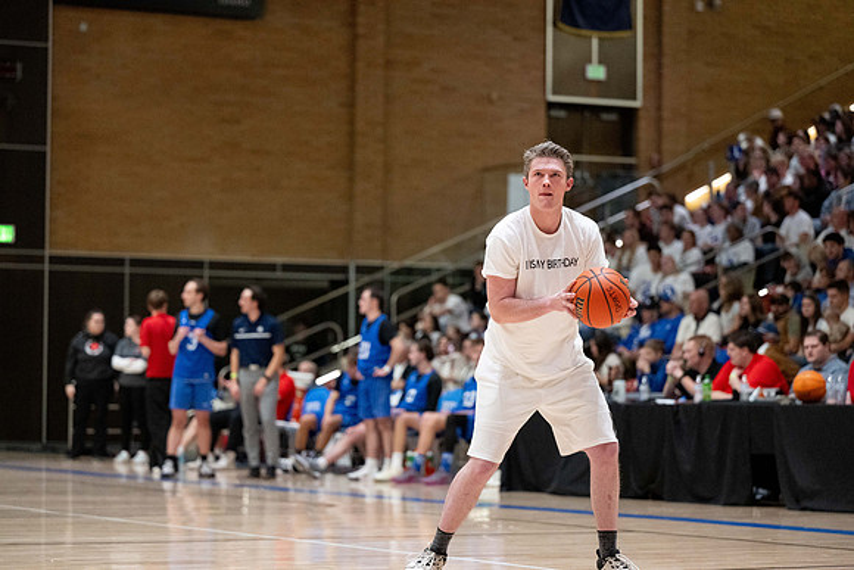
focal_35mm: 110
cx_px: 427
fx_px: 2610
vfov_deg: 12.5
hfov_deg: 18.6
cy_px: 285
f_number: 2.8
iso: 5000
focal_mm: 110
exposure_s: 1/500
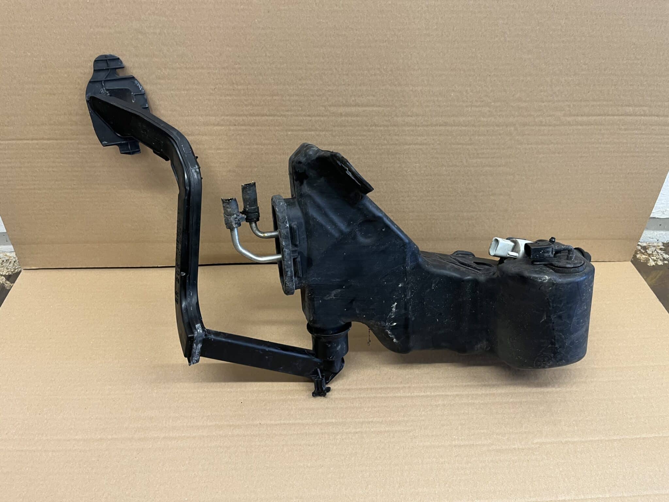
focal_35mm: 26
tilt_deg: -39.4
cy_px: 251
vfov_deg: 53.1
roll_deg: +1.5
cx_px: 334
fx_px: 502
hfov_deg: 67.3
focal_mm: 5.1
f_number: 1.6
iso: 160
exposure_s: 1/50
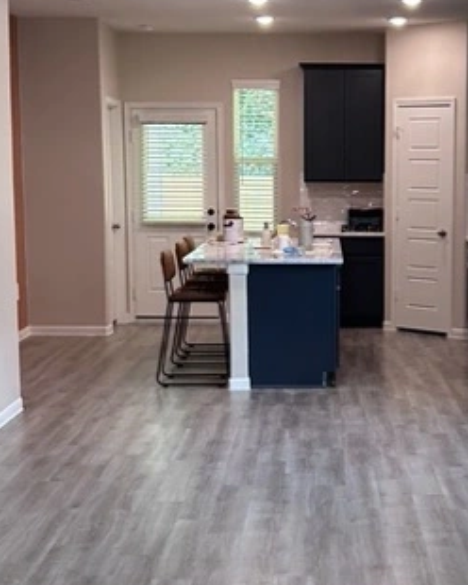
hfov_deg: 18.2
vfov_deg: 22.7
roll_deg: -0.3
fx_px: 1454
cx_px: 337
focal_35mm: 84
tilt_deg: -7.5
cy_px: 342
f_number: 1.5
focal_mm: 5.7
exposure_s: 1/120
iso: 100
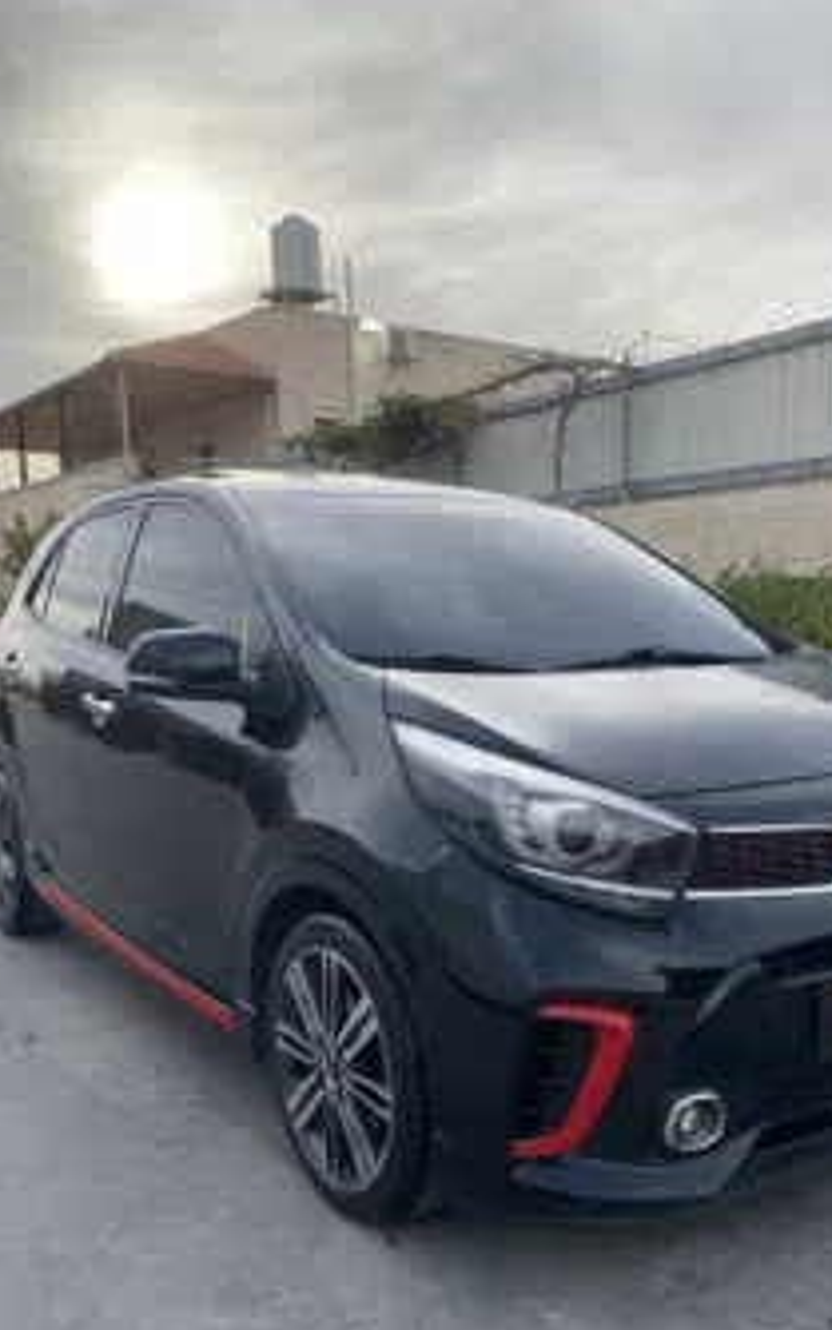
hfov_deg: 38.1
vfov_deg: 57.8
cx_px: 529
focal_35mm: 33
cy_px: 776
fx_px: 1196
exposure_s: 1/1272
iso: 32
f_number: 1.8
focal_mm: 4.25
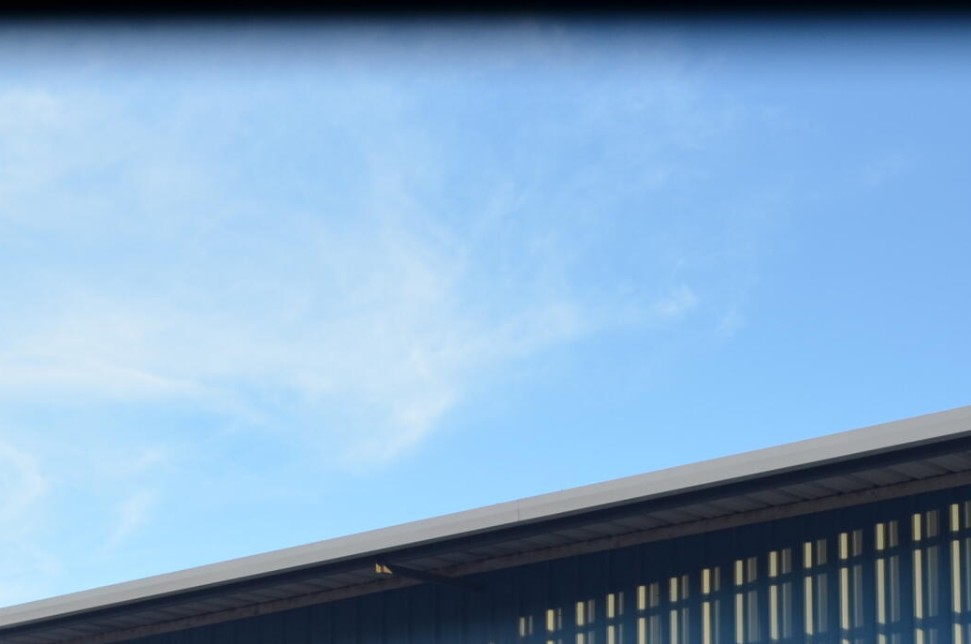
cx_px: 321
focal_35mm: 78
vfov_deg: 16.5
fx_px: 2100
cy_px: 820
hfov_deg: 25.9
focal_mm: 18
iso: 200
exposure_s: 1/160
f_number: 6.3
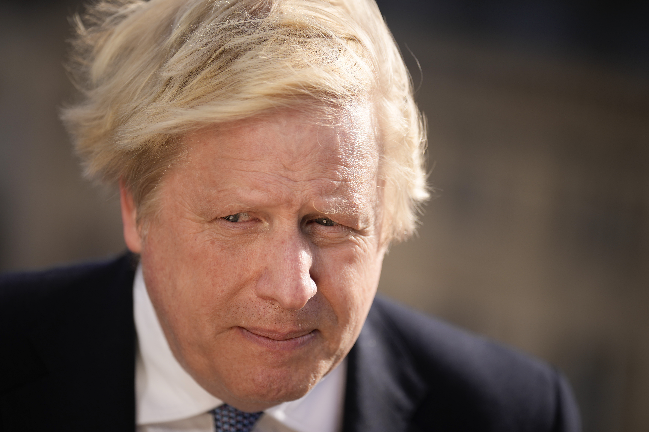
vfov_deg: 6.9
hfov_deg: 10.3
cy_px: 216
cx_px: 324
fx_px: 3605
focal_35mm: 200
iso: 125
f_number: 2.8
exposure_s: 1/2000
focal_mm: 200
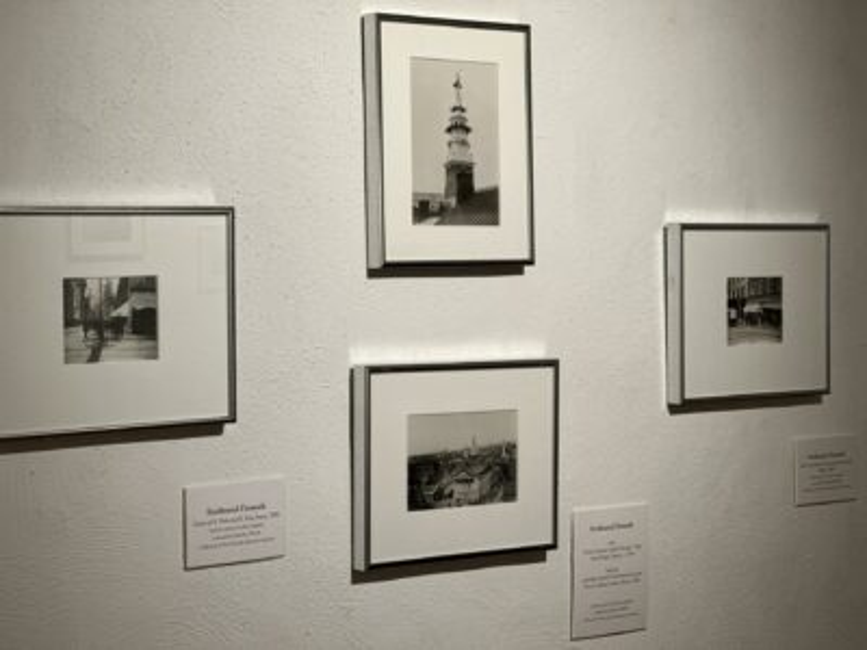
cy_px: 325
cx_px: 434
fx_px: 1929
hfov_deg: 25.3
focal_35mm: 77
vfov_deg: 19.1
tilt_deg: -0.7
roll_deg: +1.9
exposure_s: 1/120
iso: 100
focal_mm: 9
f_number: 2.8
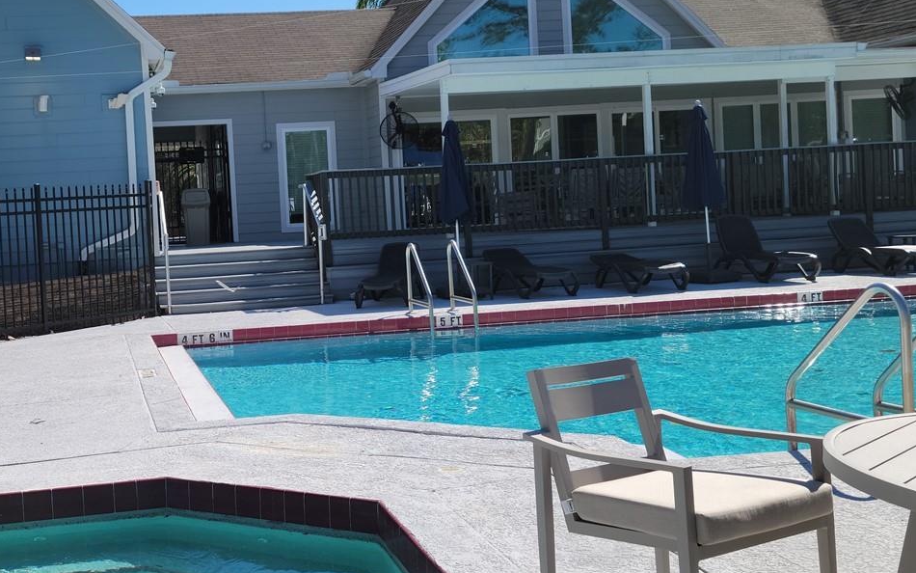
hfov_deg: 39.5
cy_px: 265
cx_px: 256
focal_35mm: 50
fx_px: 1248
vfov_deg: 25.8
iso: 25
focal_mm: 5.9
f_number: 2
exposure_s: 1/981
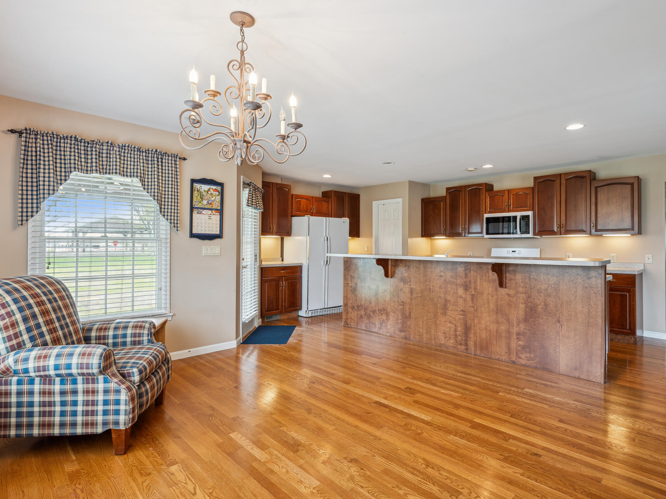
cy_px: 254
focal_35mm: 19
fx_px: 366
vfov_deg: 68.7
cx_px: 356
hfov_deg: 84.5
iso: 400
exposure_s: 1/10
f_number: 8
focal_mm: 17
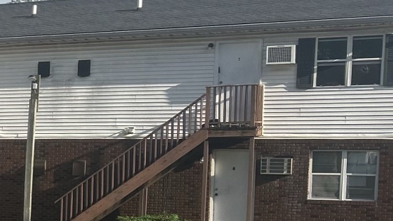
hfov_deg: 17.5
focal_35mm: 102
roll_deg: -0.4
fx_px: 1063
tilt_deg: -4.9
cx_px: -285
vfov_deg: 11.8
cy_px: 217
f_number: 1.5
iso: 50
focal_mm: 5.7
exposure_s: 1/3571
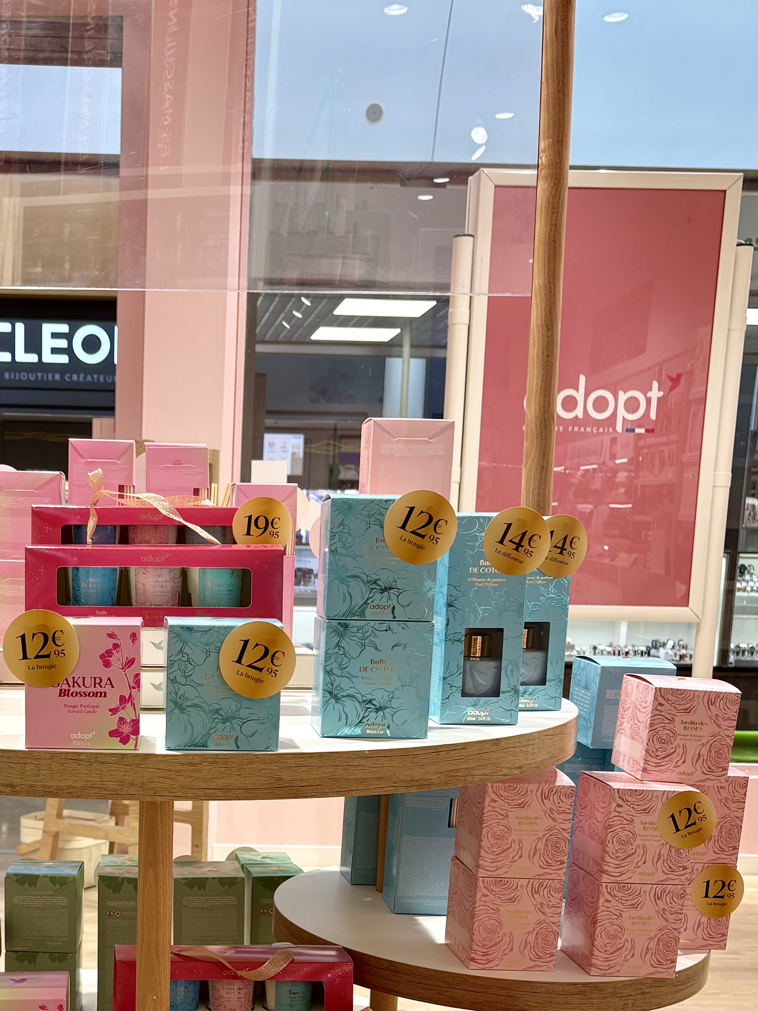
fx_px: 1401
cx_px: 159
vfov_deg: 38.3
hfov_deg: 29.6
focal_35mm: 48
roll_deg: -1.3
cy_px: 800
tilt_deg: -10.3
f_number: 1.6
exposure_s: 1/173
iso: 40
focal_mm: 5.96
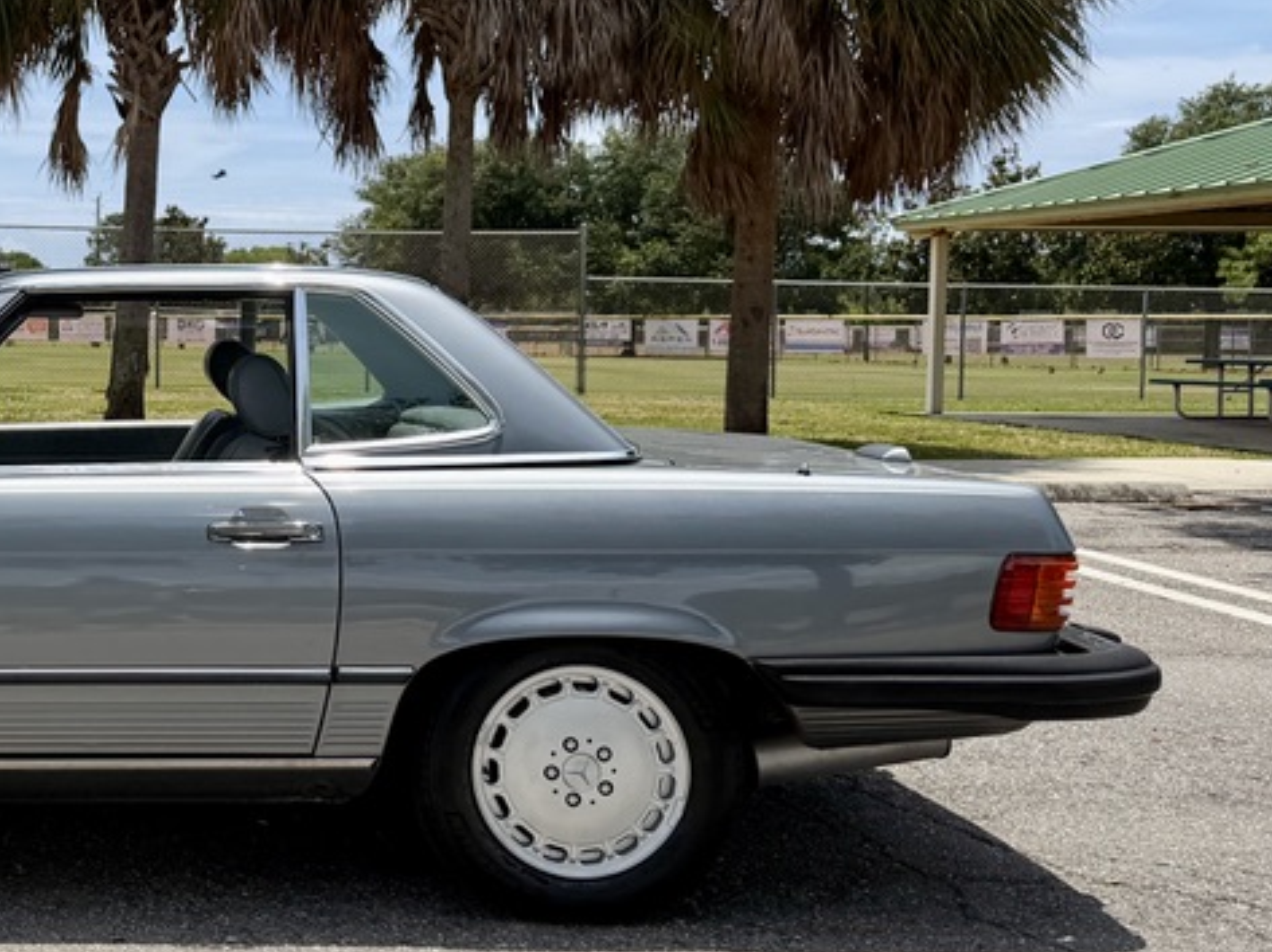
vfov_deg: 28.0
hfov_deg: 34.0
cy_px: 401
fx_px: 1909
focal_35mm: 52
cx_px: 32
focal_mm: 6.76
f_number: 1.78
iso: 80
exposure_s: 1/5714
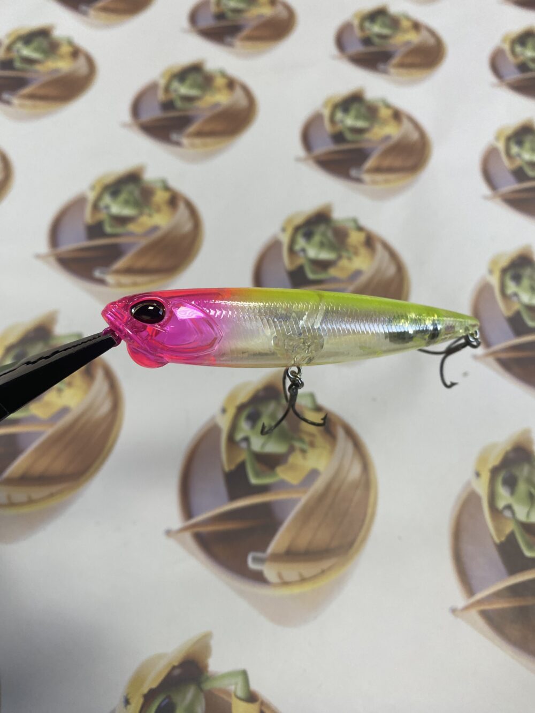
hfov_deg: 54.9
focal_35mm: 25
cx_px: 268
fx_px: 515
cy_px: 356
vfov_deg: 69.4
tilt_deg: -58.9
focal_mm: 4.25
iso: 125
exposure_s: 1/120
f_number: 1.8
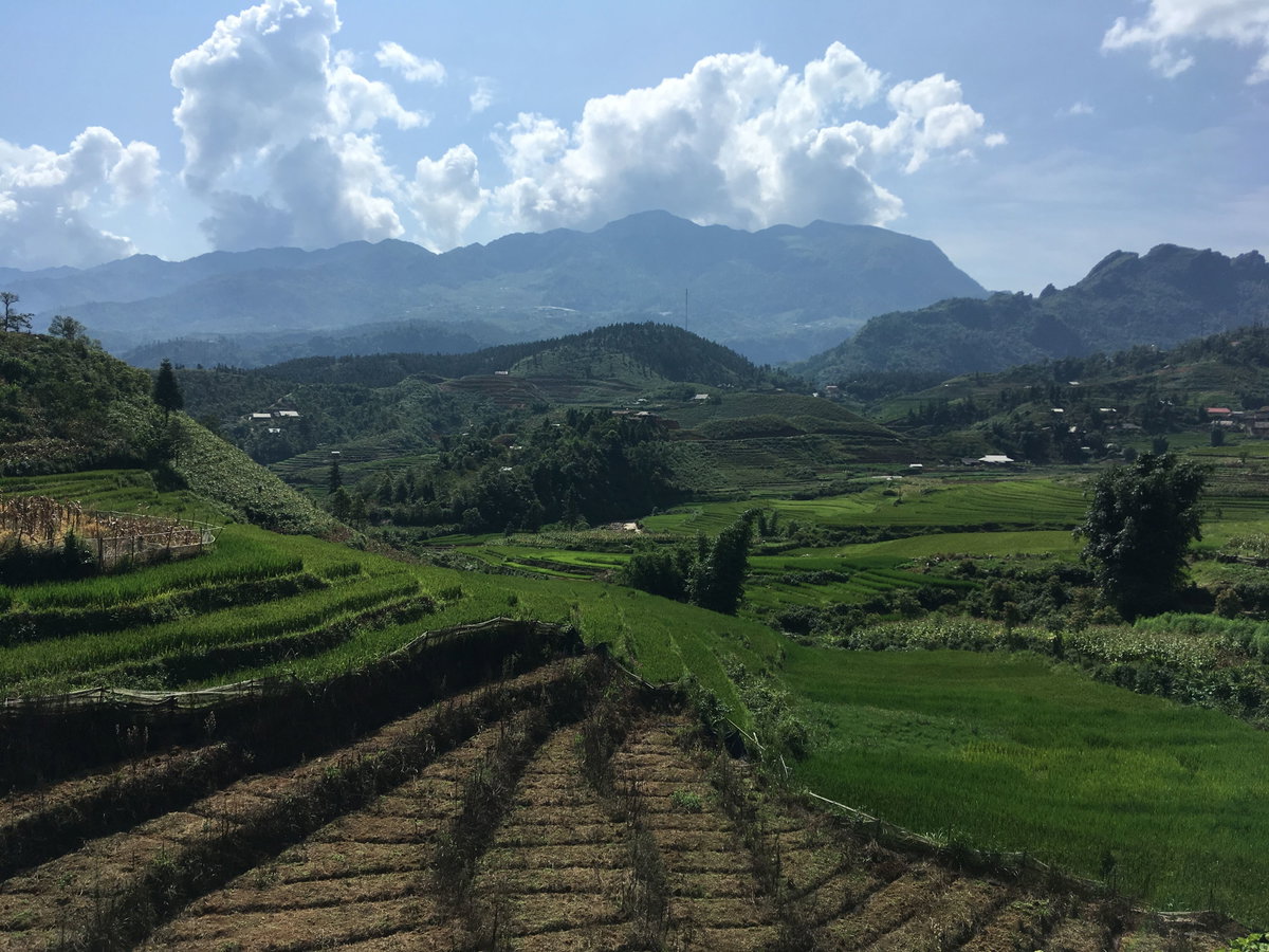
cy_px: 476
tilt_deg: -2.6
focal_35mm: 29
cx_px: 634
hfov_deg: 61.7
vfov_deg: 48.2
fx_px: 1063
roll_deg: -1.9
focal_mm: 4.15
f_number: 2.2
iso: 25
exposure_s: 1/2959
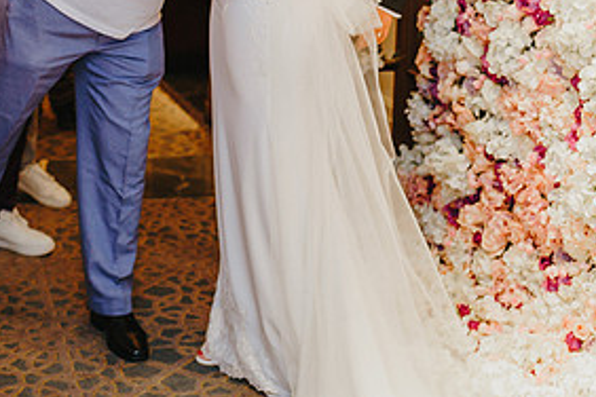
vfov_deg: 18.4
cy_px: -7
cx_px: 114
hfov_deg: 27.5
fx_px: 1192
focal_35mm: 72
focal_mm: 35
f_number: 2.2
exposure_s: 1/200
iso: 640
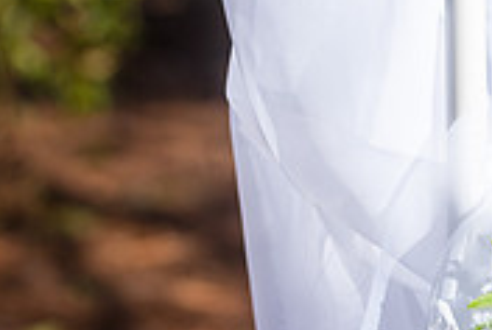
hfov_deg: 7.8
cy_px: 457
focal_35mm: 263
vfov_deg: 5.2
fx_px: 3600
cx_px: 442
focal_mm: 80
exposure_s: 1/800
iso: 64
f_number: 3.5
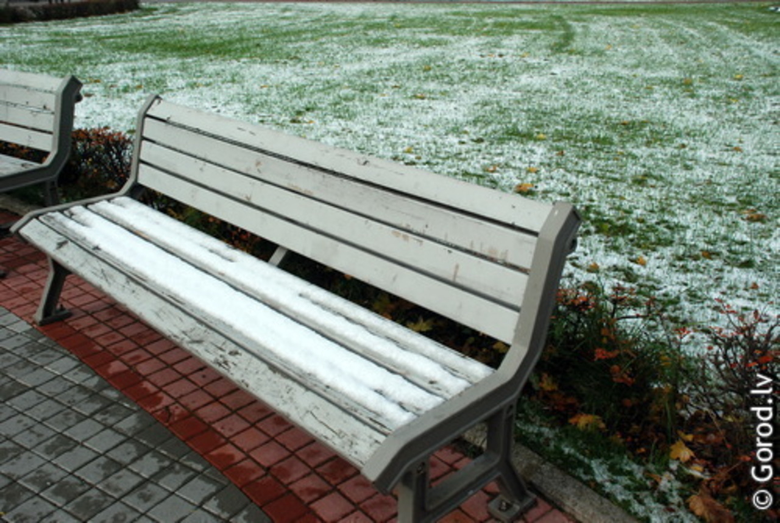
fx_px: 716
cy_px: 262
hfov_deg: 57.1
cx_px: 390
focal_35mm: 33
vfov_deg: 40.1
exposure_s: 1/1500
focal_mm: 22
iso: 500
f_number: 5.6
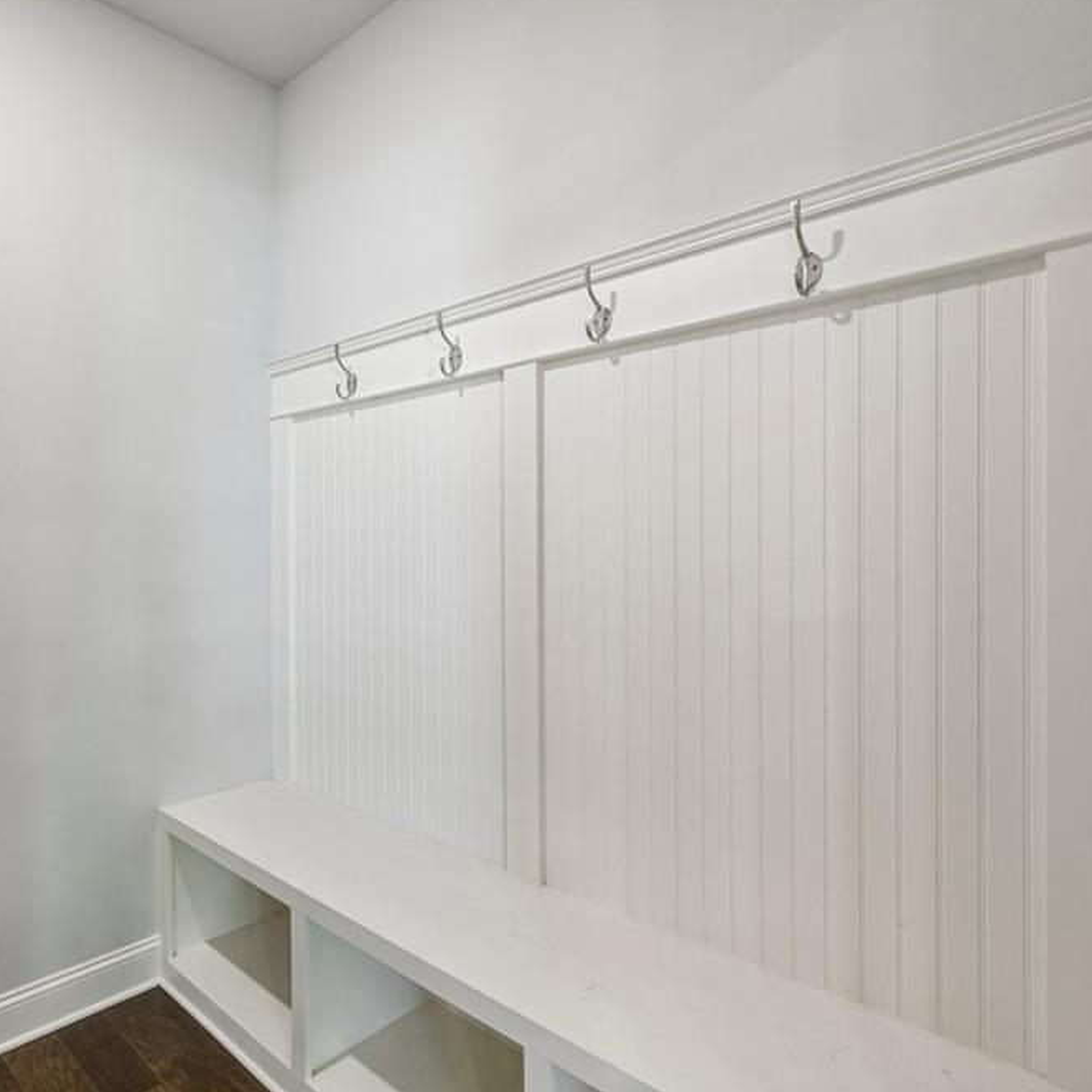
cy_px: 549
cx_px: 362
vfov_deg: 72.1
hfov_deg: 70.0
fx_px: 749
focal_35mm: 21
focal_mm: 16
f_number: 8
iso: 400
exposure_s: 1/13
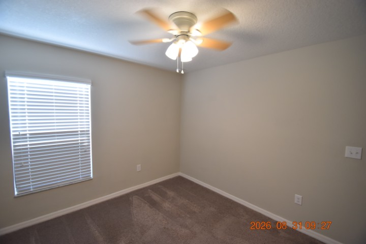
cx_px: 183
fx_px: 152
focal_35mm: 15
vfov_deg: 77.3
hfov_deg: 100.4
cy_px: 122
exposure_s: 1/60
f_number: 4
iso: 640
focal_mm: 10
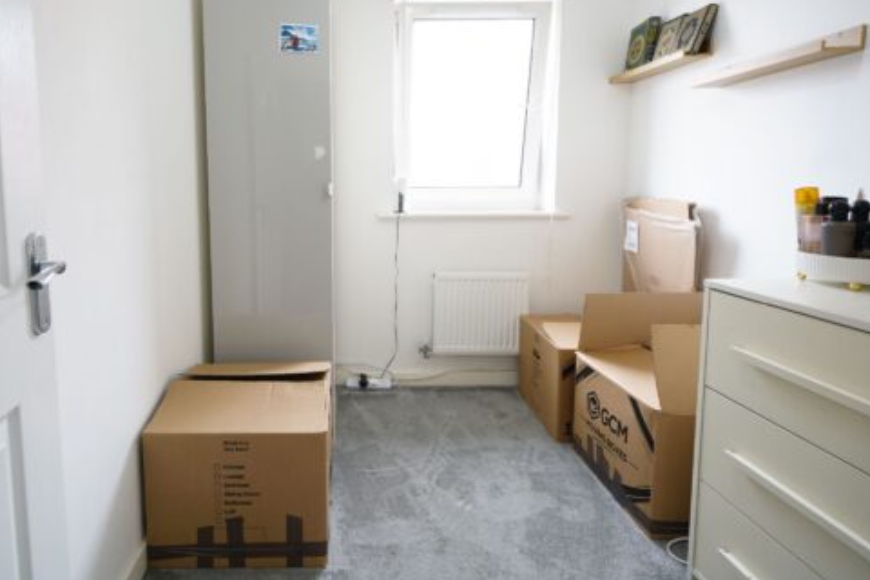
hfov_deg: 82.6
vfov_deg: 61.5
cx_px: 335
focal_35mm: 20
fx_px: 483
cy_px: 236
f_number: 4
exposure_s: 1/25
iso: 400
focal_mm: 16
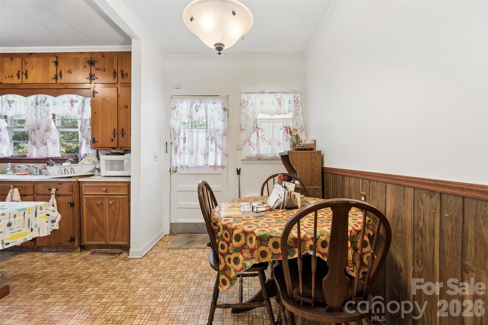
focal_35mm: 15
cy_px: 162
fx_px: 203
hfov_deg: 100.4
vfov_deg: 77.3
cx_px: 244
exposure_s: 1/30
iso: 160
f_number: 4.5
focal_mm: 10
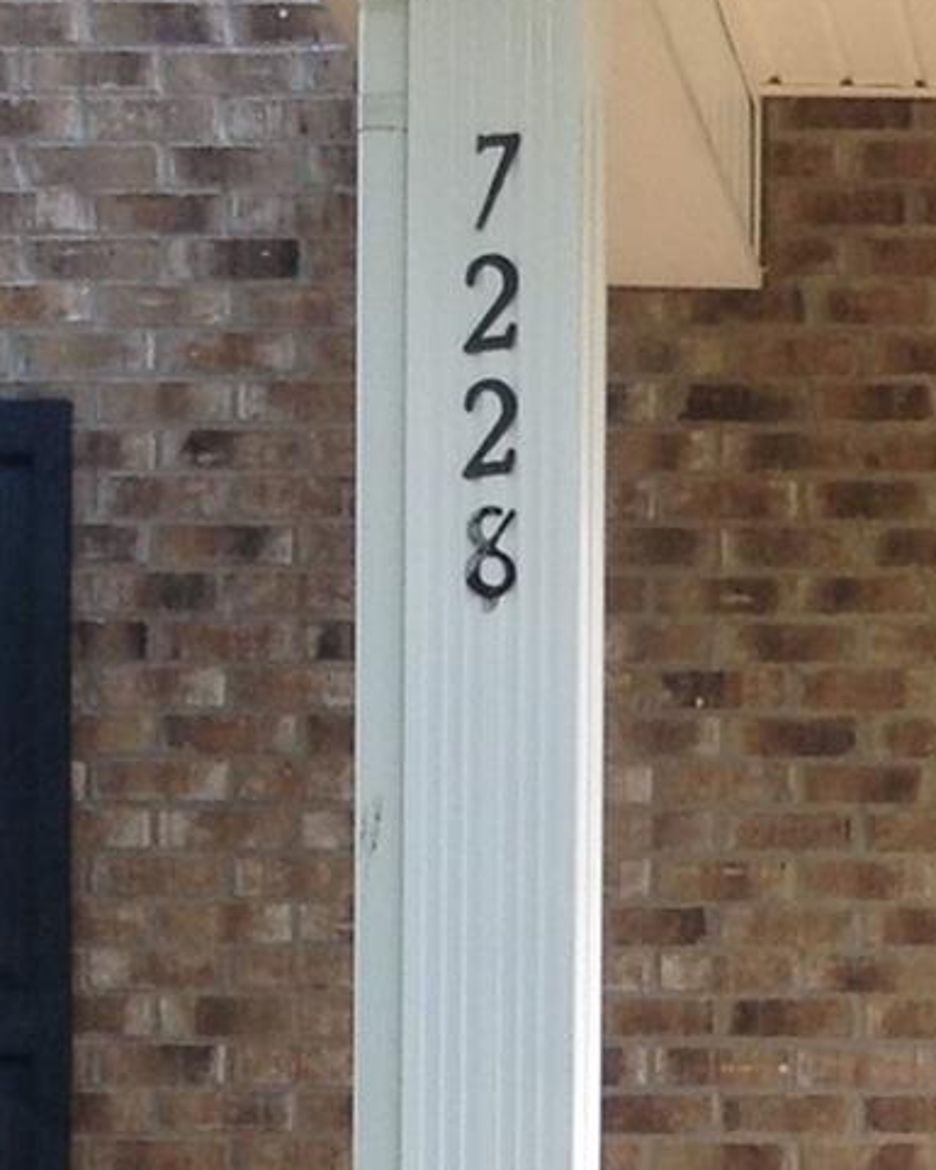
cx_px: 1186
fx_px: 4742
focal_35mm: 137
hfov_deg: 11.0
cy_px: 1706
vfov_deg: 13.3
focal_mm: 3.3
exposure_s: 1/141
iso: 25
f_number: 2.4
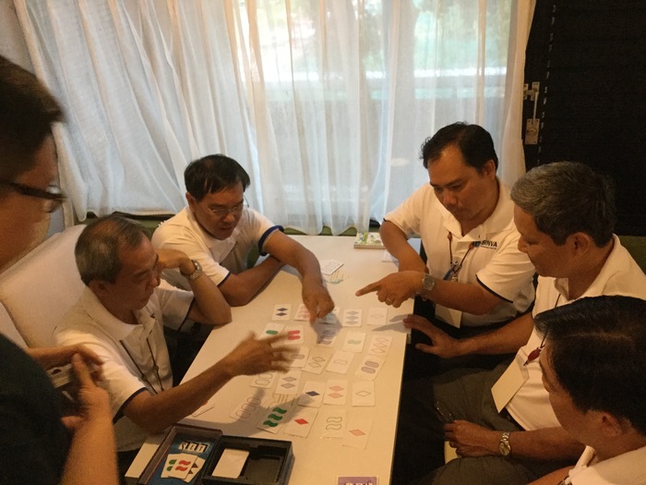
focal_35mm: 31
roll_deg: +4.8
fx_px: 579
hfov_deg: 58.4
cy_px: 242
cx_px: 323
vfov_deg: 45.4
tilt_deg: -28.1
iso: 250
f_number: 2.4
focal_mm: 3.3
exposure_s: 1/30
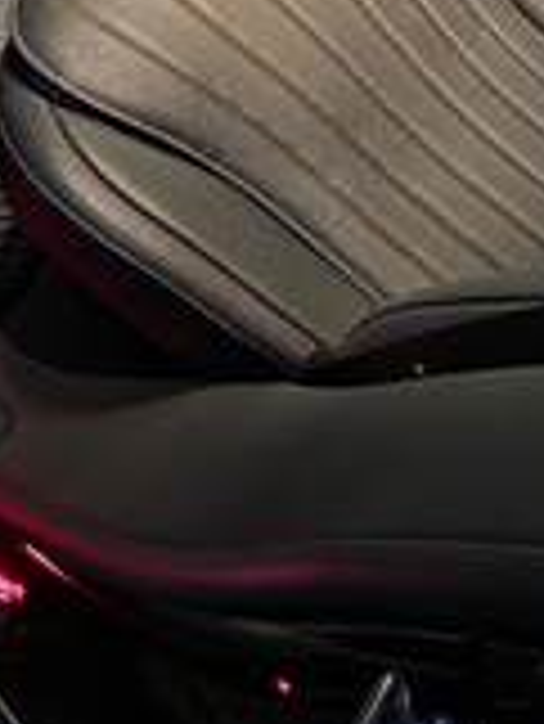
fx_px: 1193
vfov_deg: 30.8
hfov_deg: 25.4
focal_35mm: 57
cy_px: -36
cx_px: 414
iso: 1250
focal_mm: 6.25
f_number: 1.7
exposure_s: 1/21.4
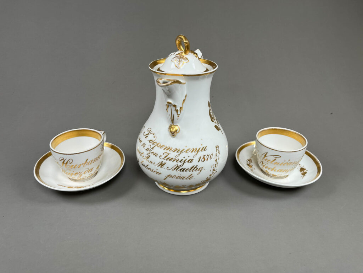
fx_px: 273
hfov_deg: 67.3
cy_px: 136
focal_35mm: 26
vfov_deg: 53.1
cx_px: 182
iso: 32
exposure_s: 1/106
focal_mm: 5.1
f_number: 1.6
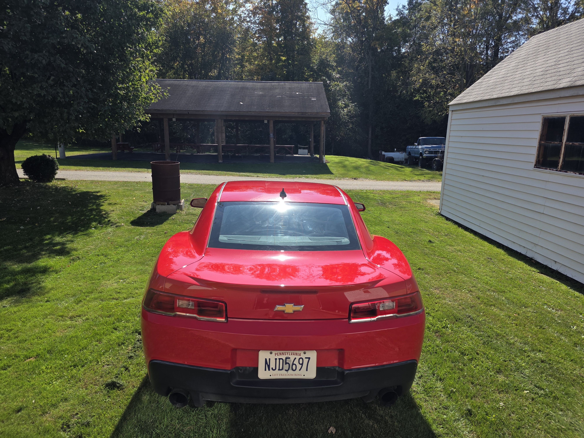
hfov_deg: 73.9
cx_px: 292
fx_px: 388
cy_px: 219
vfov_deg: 58.9
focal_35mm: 23
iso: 80
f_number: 1.7
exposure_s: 1/4057
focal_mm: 6.3
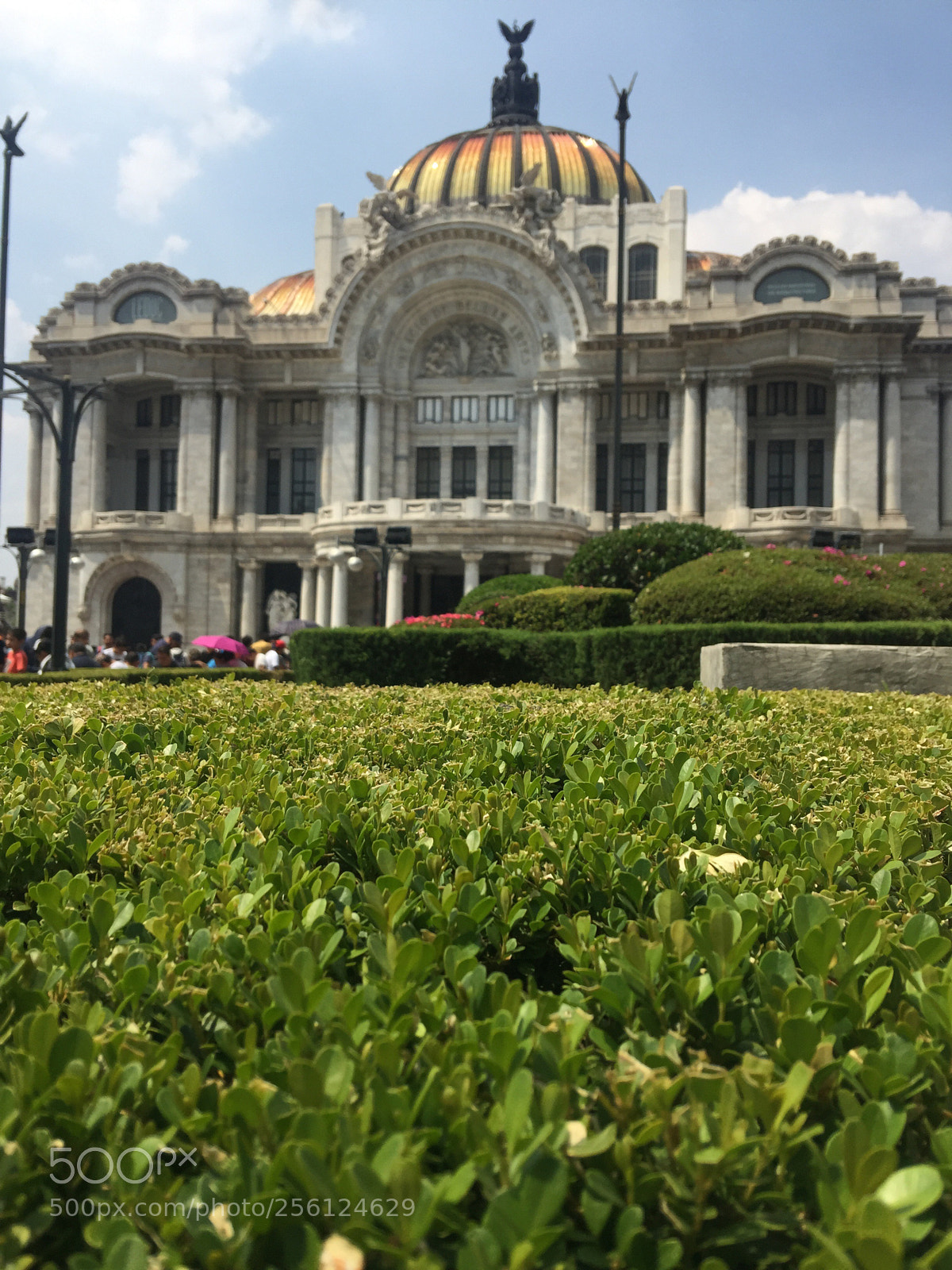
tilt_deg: +4.0
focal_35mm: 29
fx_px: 1063
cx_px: 476
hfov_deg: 48.2
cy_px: 635
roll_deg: -0.7
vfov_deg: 61.7
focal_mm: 4.15
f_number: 2.2
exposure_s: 1/2639
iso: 32
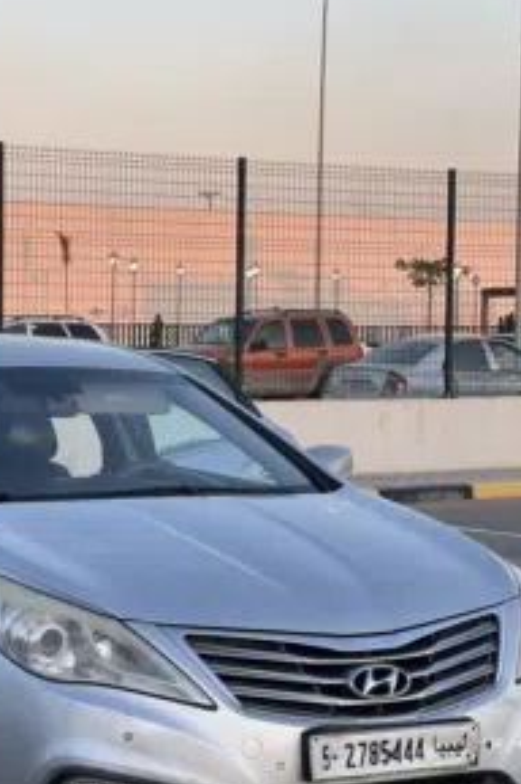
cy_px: 521
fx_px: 2415
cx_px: 193
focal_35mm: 111
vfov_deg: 18.4
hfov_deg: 12.3
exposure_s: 1/121
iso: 64
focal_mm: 9
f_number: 2.8
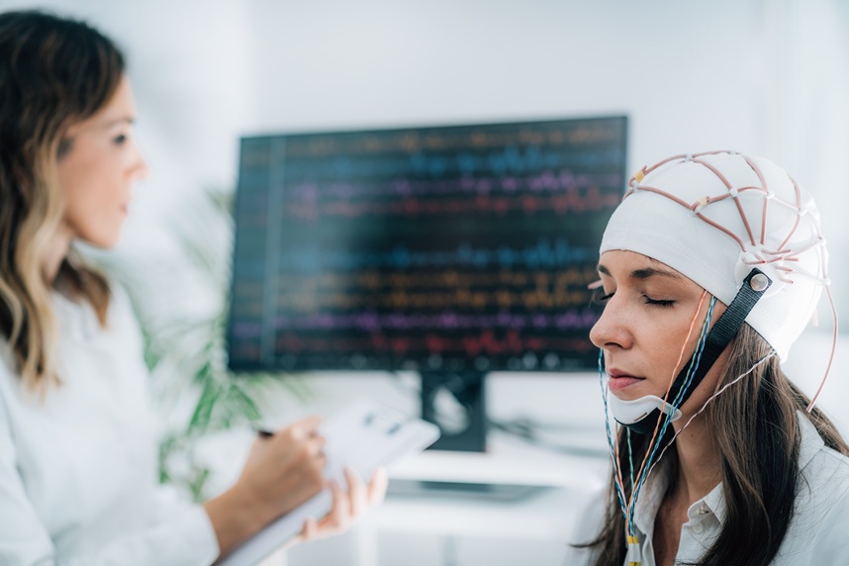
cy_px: 283
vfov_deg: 16.1
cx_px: 424
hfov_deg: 23.9
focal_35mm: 85
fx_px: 2004
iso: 100
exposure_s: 1/160
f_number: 2.2
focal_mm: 85
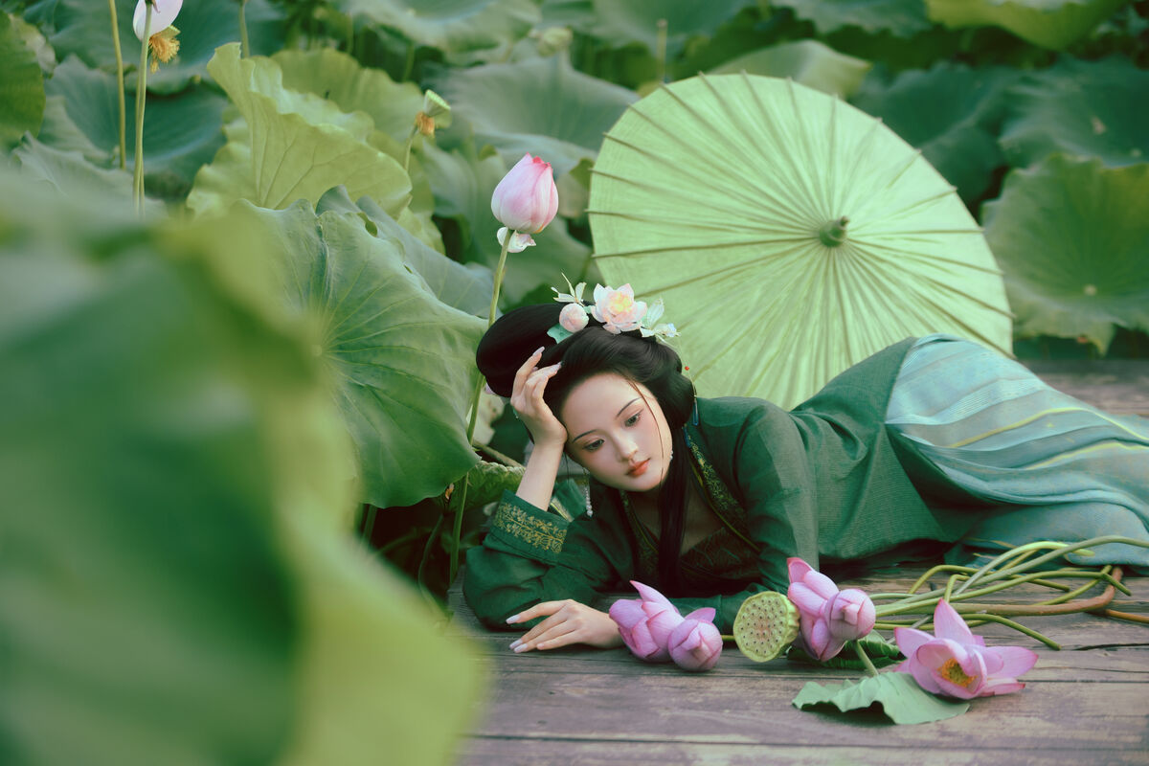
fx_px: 2968
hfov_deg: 21.9
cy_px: 383
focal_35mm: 93
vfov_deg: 14.7
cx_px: 574
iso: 200
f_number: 2.8
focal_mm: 93
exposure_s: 1/500
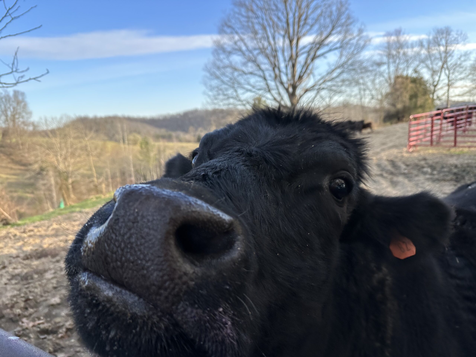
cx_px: 238
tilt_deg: -11.4
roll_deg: +2.6
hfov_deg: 71.6
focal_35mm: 24
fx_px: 330
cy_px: 178
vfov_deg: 56.8
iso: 80
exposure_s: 1/962
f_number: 1.78
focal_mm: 6.86
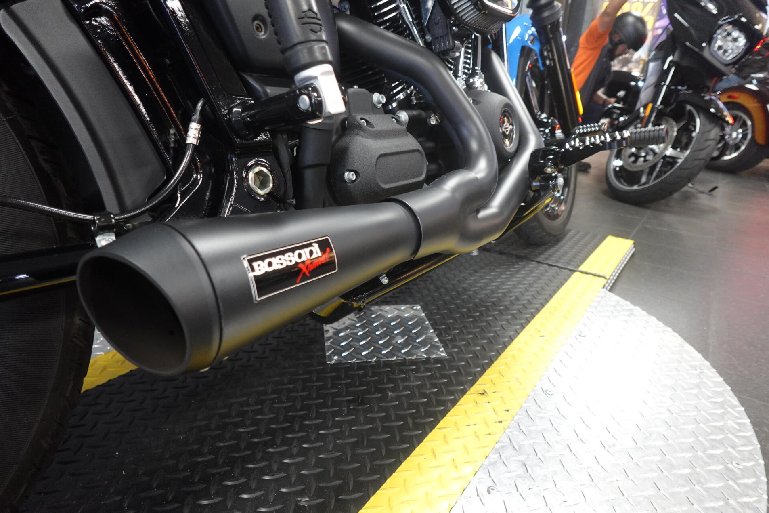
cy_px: 268
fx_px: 449
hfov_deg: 81.2
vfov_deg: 59.5
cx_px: 392
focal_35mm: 21
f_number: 2
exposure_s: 1/80
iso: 1000
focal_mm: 7.6
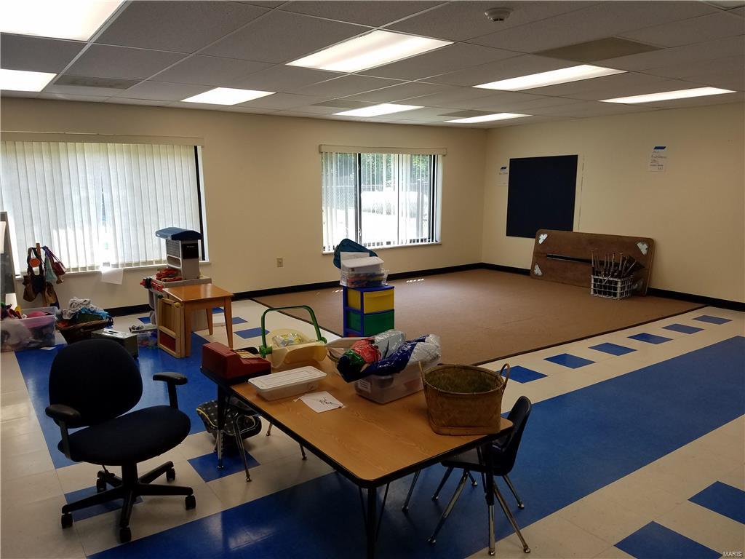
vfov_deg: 53.1
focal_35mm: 26
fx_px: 560
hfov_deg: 67.3
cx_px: 372
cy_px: 280
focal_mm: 4.2
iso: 50
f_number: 1.7
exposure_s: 1/150
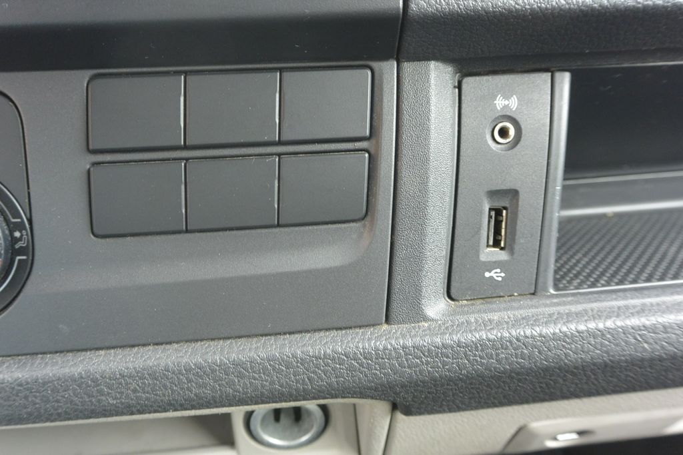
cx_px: 342
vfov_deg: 42.3
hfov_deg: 60.3
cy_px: 228
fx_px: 588
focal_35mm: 31
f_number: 3.8
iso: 400
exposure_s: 1/80
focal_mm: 11.8
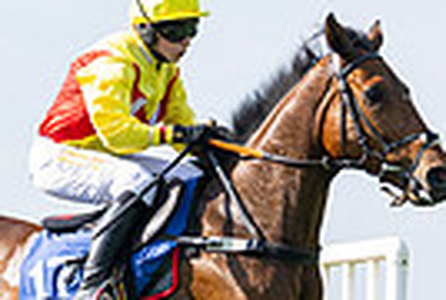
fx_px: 4371
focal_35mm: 352
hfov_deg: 5.8
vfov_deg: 3.9
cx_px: -328
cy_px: 310
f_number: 3.2
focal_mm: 70
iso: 400
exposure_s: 1/4000
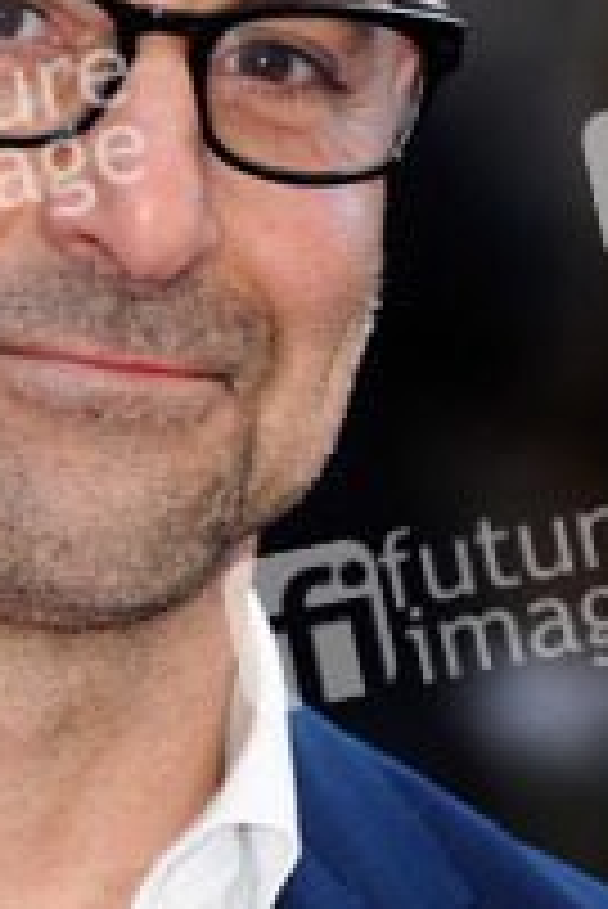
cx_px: 47
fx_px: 15021
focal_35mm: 594
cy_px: 382
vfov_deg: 3.5
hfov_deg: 2.3
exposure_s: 1/200
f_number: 4.5
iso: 320
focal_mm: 200
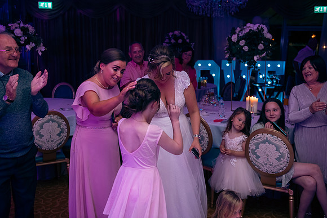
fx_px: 363
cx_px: 164
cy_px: 109
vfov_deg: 33.4
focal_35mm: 40
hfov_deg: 48.4
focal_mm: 40
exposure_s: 1/160
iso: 1000
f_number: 3.5
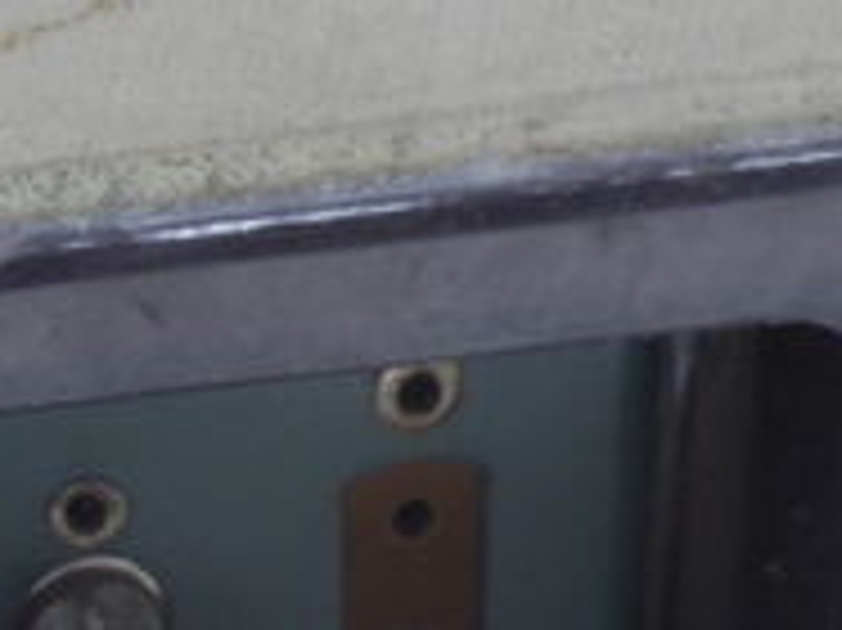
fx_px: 3257
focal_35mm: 134
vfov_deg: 10.7
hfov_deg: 14.1
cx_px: -275
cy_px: 891
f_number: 3.5
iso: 80
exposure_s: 1/60
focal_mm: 4.5
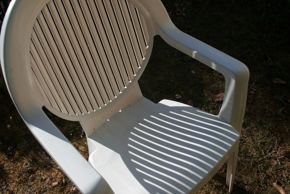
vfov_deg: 35.0
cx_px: 145
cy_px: 105
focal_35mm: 38
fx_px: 306
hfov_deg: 50.7
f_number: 7.3
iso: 64
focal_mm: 6.3
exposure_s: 1/320
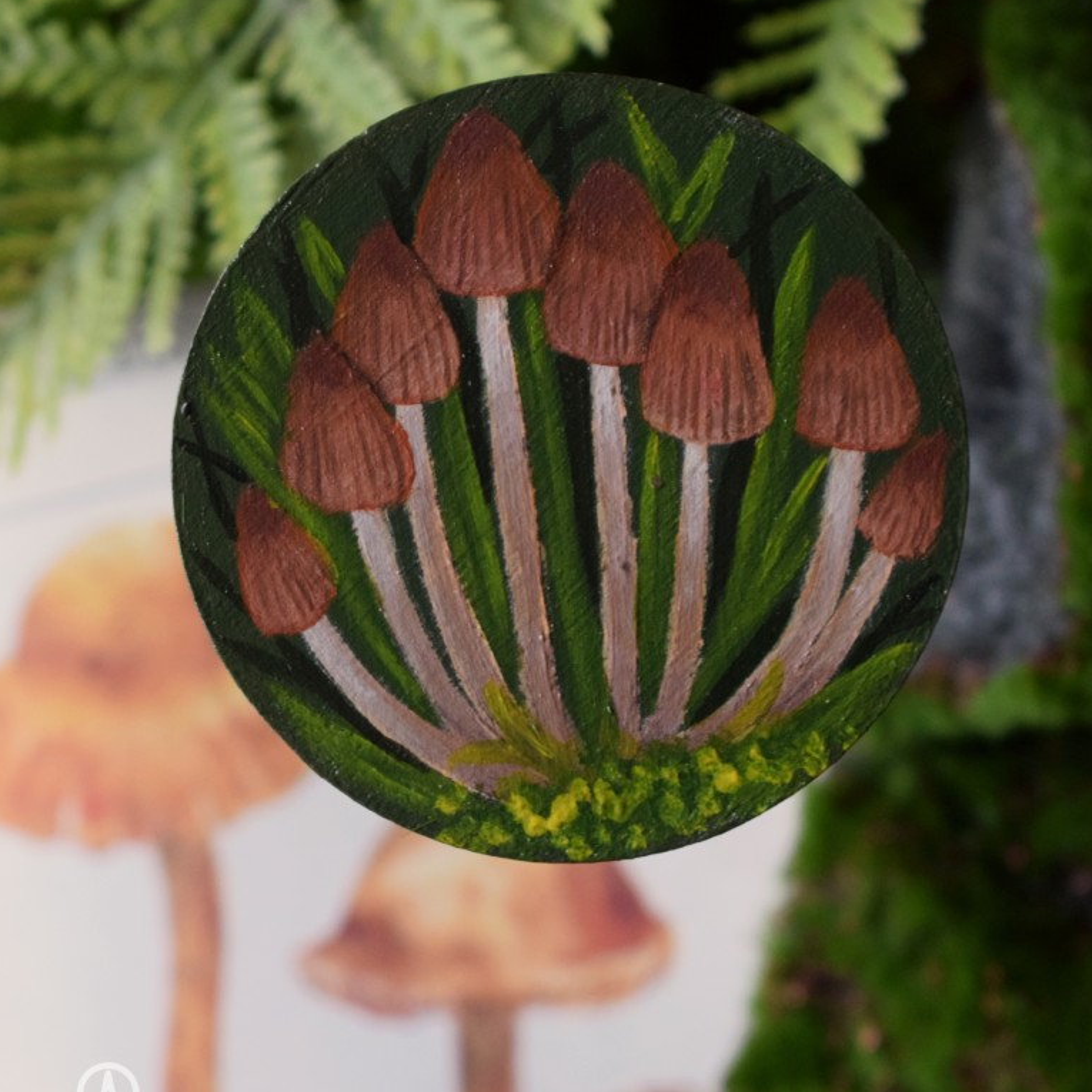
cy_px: 488
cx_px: 545
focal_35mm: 106
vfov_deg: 16.5
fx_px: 3770
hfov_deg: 16.5
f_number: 5.6
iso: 2500
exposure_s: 1/60
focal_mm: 55
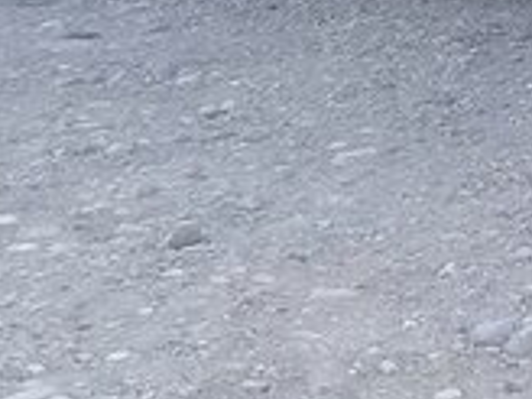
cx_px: 905
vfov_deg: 11.5
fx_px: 1921
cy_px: -125
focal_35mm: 125
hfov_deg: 14.2
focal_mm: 3.3
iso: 50
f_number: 2.2
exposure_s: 1/185
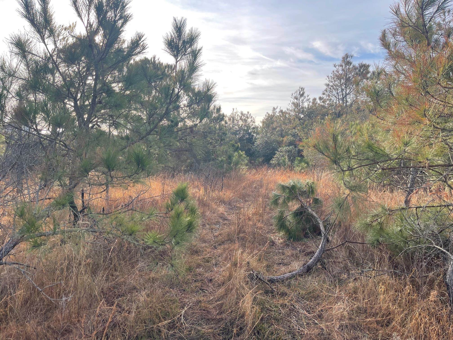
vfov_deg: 53.1
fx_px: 340
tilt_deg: -3.4
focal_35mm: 26
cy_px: 170
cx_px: 226
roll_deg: +0.2
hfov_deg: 67.3
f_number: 1.6
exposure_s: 1/978
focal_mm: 5.1
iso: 32
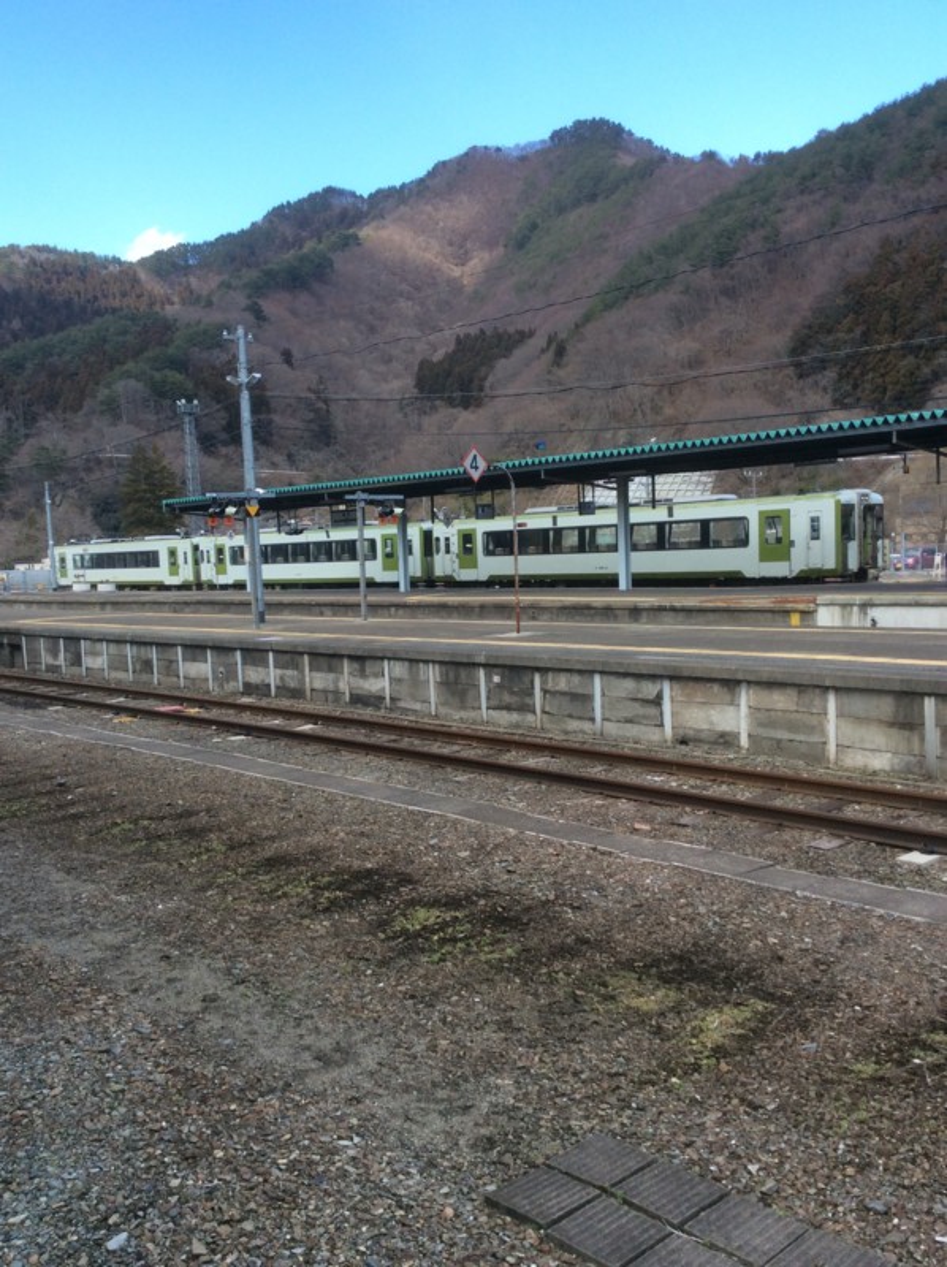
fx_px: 1170
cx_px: 474
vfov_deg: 56.9
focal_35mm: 32
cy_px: 634
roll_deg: +2.4
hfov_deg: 44.1
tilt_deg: -4.7
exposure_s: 1/473
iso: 32
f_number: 2.4
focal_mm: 3.3
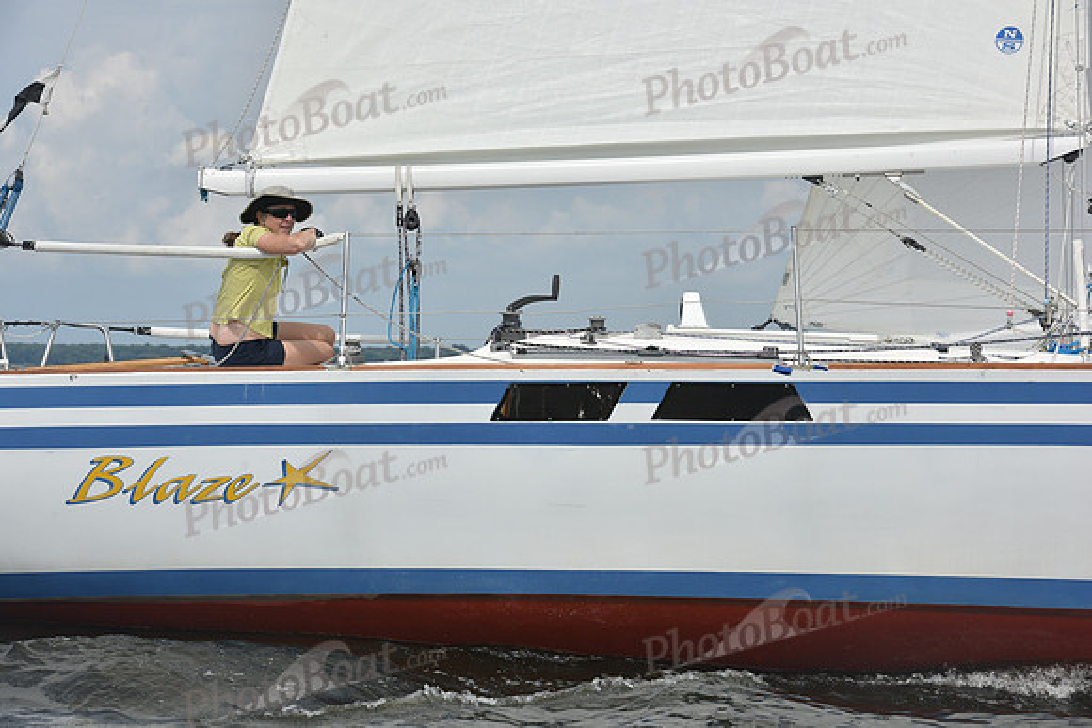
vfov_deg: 11.4
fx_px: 3641
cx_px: 546
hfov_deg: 17.1
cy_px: 364
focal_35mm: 120
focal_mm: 120
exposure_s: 1/1250
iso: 320
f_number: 10
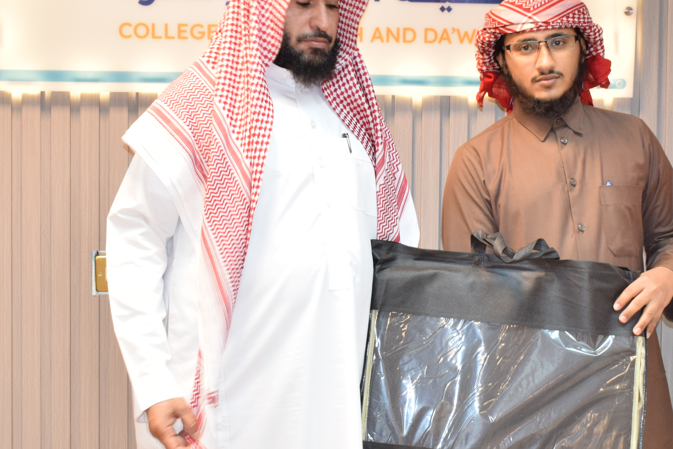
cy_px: 230
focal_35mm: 76
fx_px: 1421
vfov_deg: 17.9
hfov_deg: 26.6
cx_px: 396
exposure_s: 1/60
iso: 500
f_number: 4
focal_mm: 24
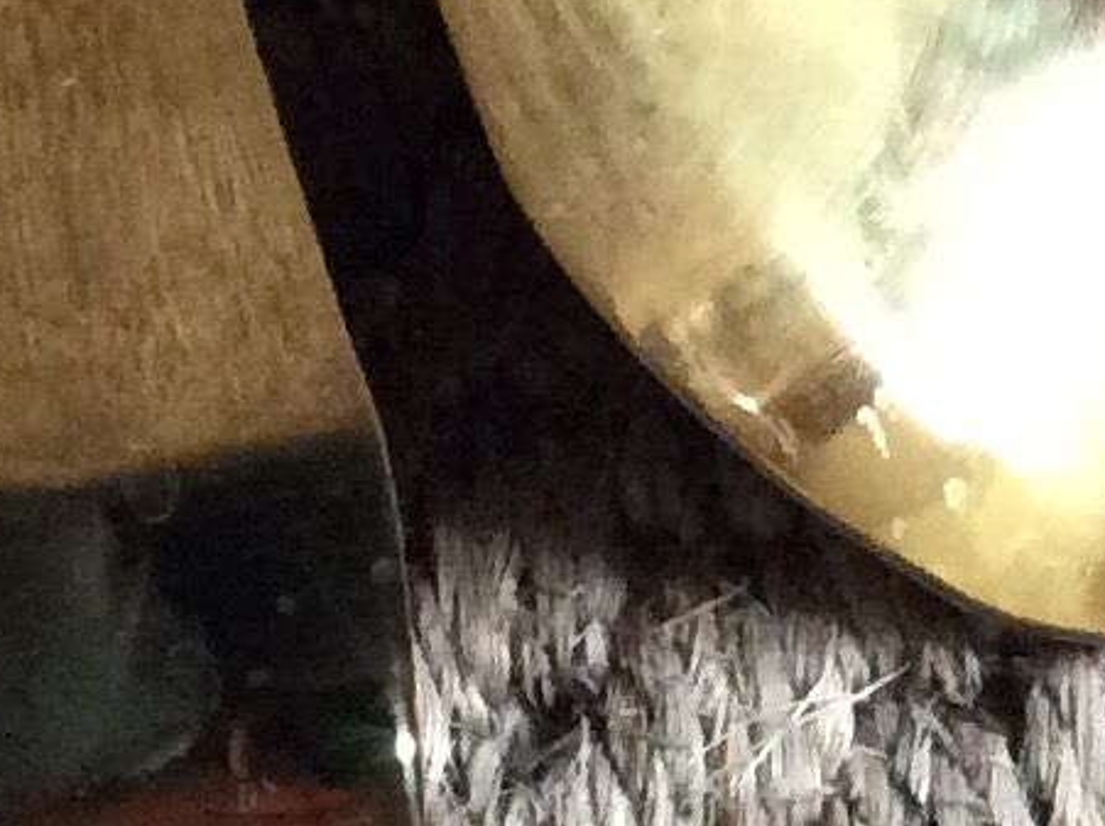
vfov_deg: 7.8
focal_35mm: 184
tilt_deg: -53.8
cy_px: -738
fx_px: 5866
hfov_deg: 10.7
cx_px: 826
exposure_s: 1/20
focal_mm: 3.3
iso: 250
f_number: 2.4
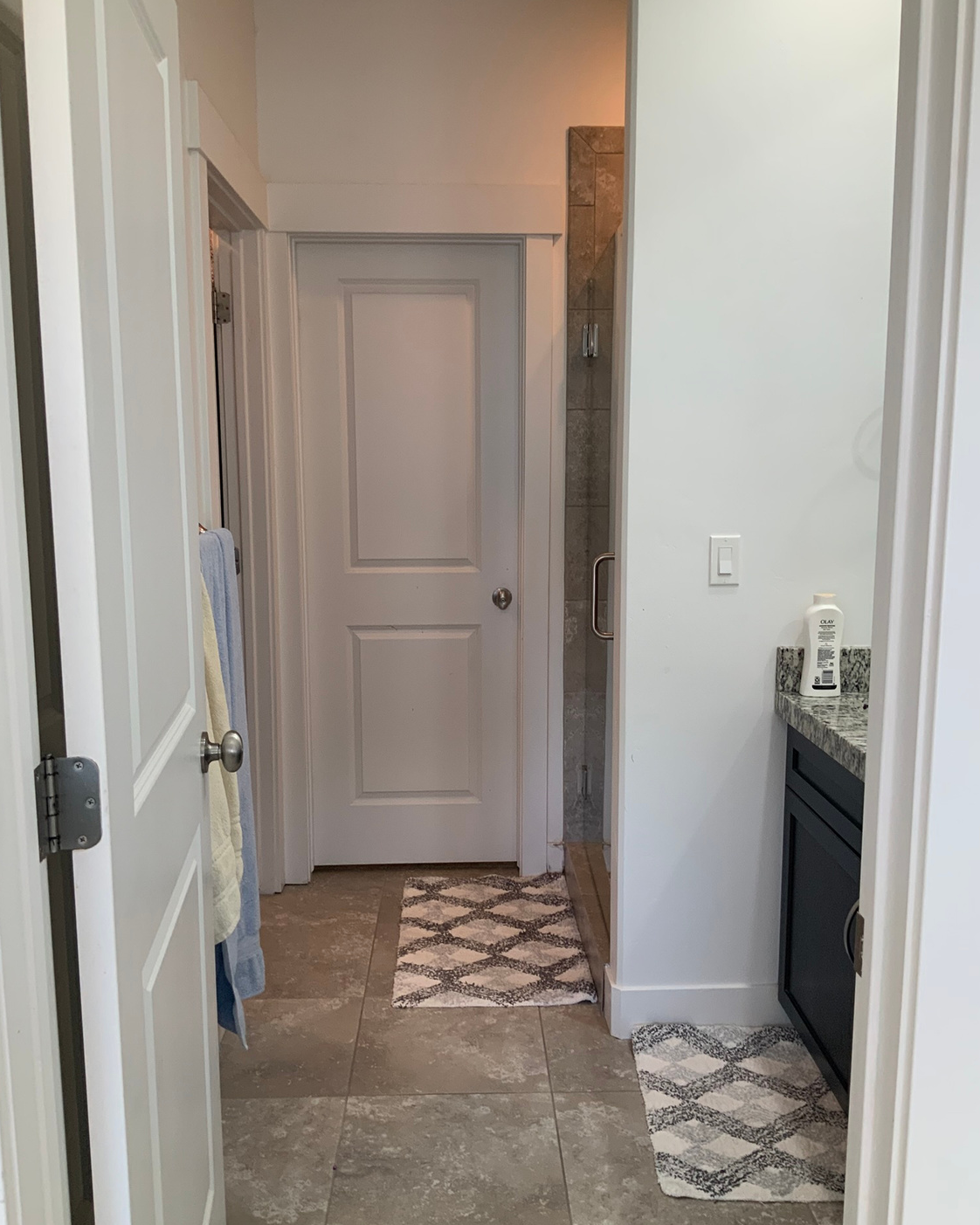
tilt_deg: -7.4
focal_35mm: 31
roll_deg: +0.5
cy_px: 625
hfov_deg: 47.1
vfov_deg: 57.2
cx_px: 487
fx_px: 1124
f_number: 1.8
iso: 50
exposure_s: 1/60
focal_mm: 3
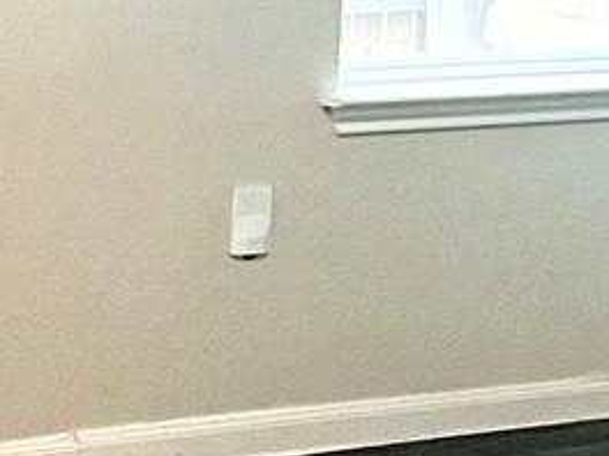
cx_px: -185
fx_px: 3554
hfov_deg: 9.6
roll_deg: -2.6
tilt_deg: -5.7
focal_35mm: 202
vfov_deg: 7.3
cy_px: -74
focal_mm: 5.7
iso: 100
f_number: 1.5
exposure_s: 1/60
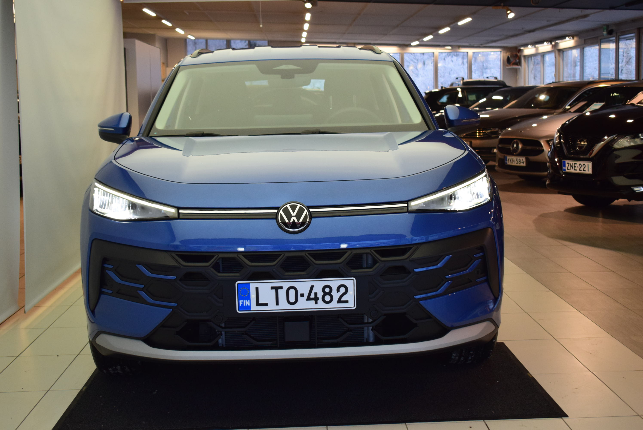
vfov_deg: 25.8
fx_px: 938
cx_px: 322
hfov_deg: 37.8
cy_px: 215
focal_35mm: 52
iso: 1600
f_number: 4.5
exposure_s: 1/320
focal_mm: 35
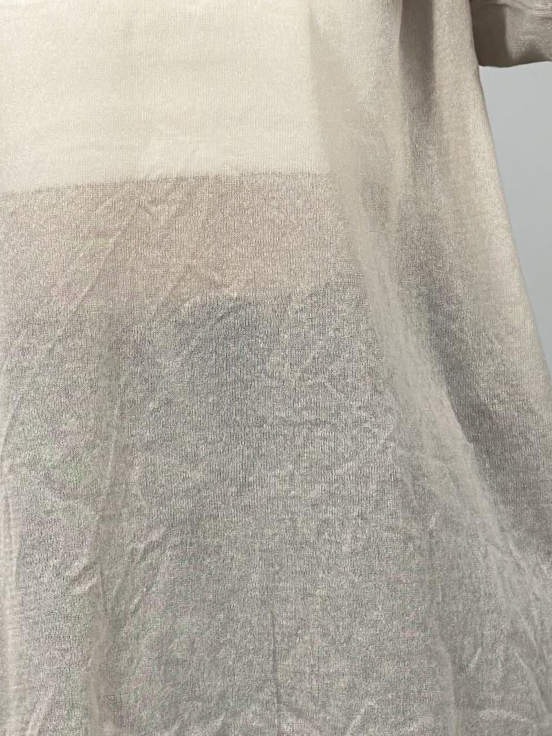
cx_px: 237
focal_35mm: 145
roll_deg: +3.8
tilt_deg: -30.9
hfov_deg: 10.2
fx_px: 3083
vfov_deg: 13.6
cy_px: 164
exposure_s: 1/100
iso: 80
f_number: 1.78
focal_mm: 6.86
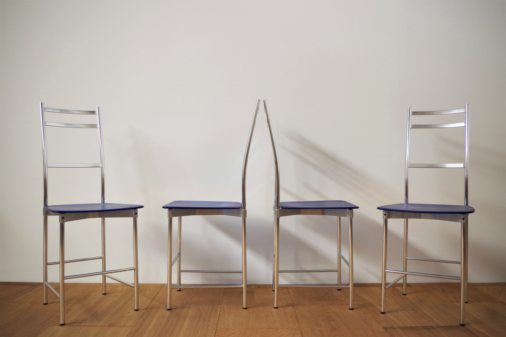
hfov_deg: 60.3
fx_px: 436
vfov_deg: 42.3
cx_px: 253
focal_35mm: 31
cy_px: 168
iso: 200
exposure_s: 1/50
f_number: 4
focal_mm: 21.25
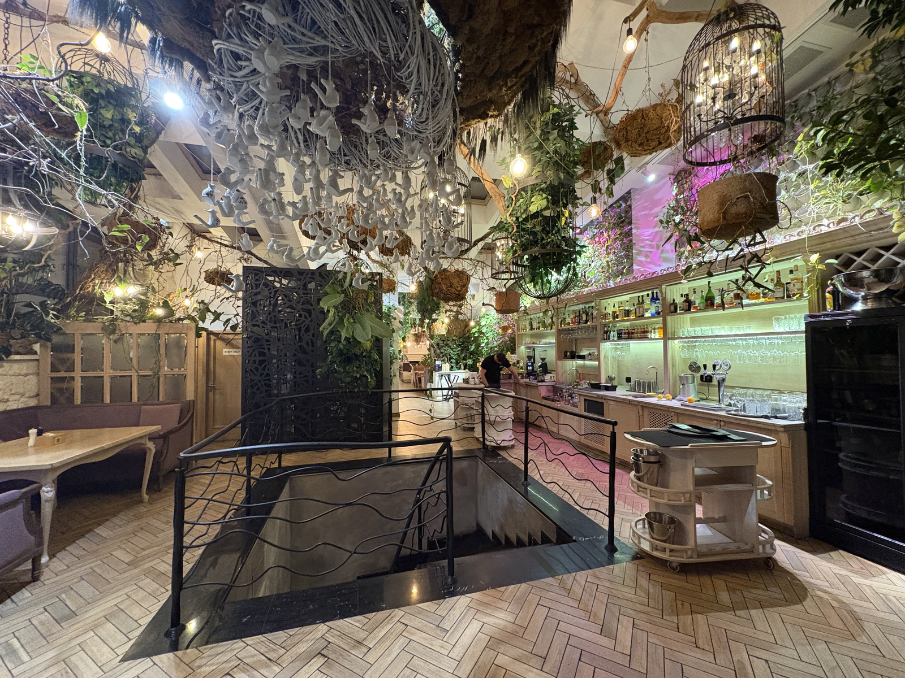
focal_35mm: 14
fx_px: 366
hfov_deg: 102.1
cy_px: 339
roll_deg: +0.2
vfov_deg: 85.7
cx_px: 452
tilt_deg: +2.5
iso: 800
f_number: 2.2
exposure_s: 1/50
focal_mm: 2.22
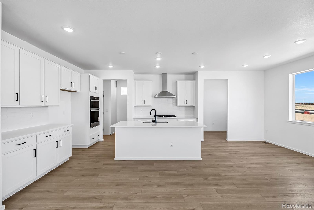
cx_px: 157
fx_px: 144
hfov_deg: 95.0
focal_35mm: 16
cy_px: 105
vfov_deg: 72.1
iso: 200
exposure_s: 1/6
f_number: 8
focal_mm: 16.5
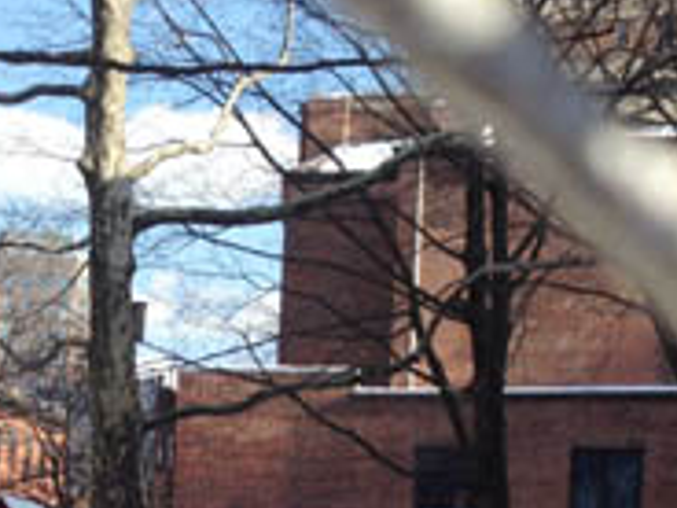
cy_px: 607
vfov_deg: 12.7
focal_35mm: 114
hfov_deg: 17.0
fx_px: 2230
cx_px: 81
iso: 50
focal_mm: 4.28
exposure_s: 1/1022
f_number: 2.4
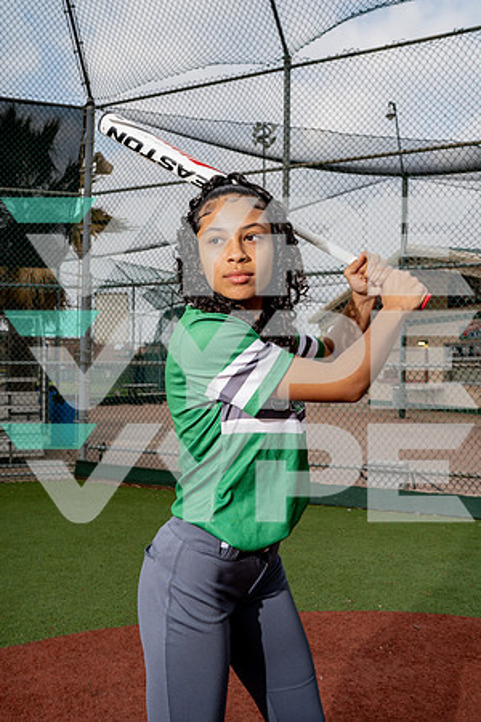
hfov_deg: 37.9
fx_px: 701
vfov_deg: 54.4
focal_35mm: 35
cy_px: 361
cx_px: 240
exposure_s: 1/250
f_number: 8
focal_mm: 35
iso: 125
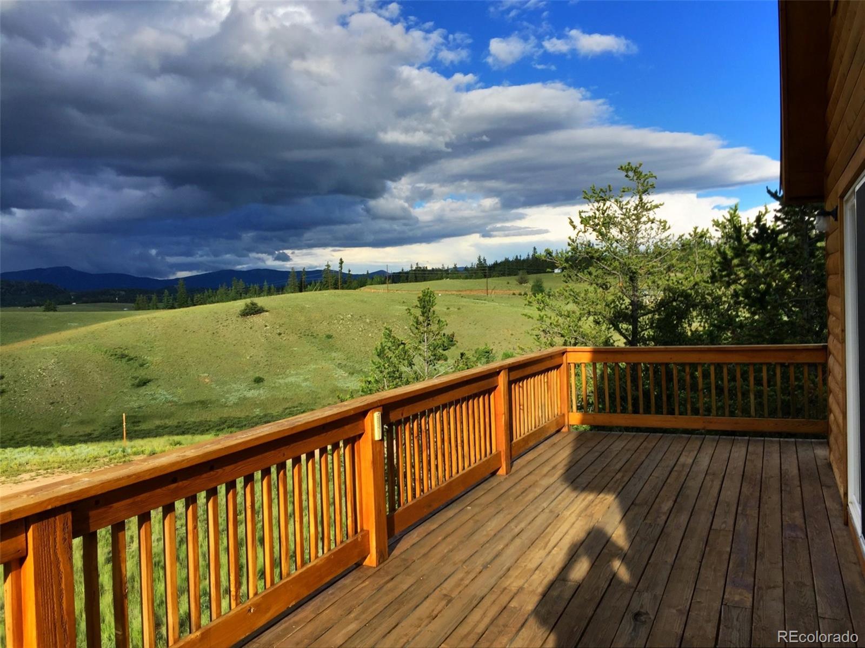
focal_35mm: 29
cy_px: 324
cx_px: 432
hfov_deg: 61.7
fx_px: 724
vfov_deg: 48.2
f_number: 2.2
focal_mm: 4.15
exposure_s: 1/4950
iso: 32
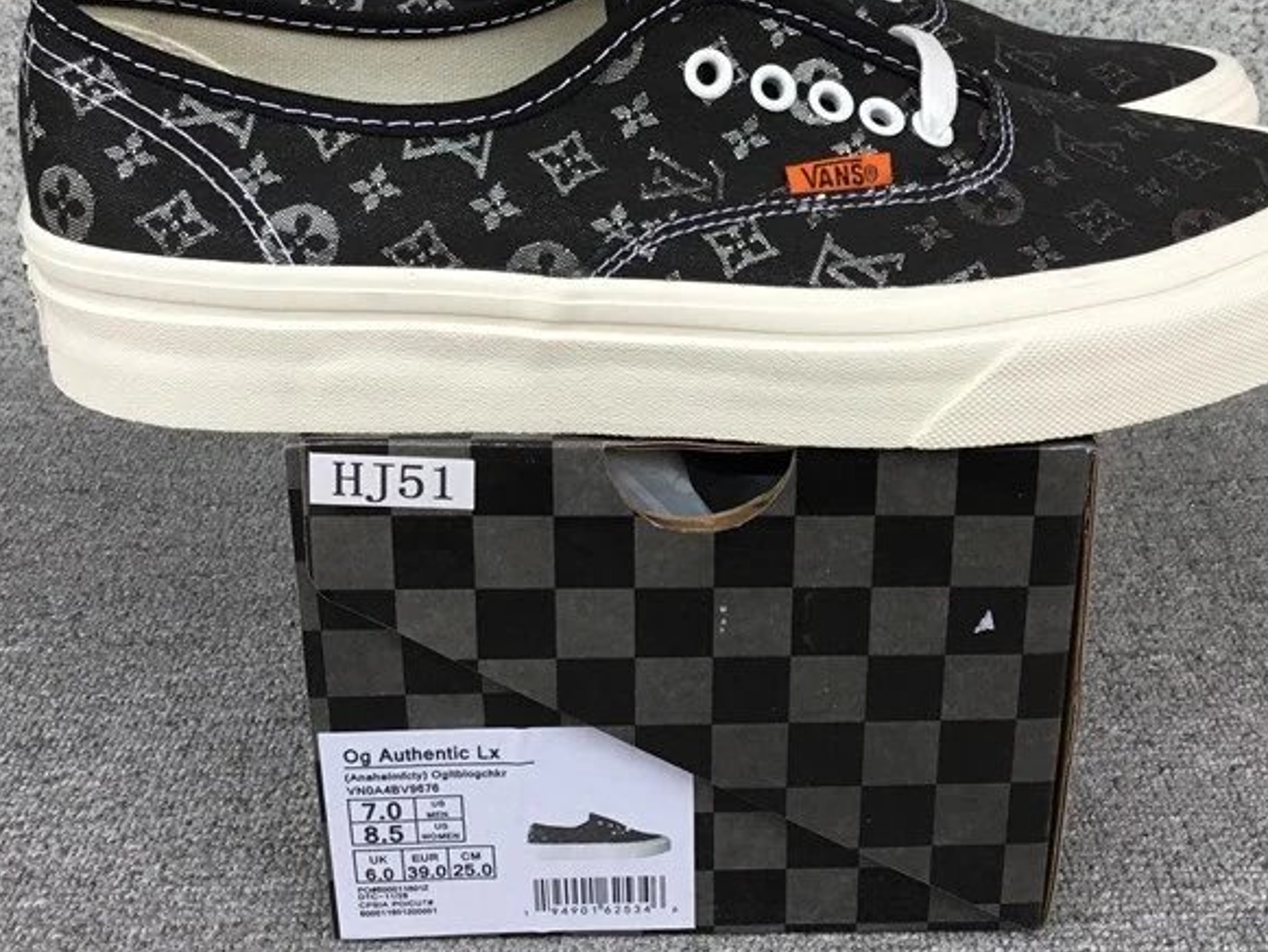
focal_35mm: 48
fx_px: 1759
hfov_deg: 39.6
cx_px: 720
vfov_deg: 30.2
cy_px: 361
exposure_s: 1/256
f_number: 2.4
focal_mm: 3.3
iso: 25
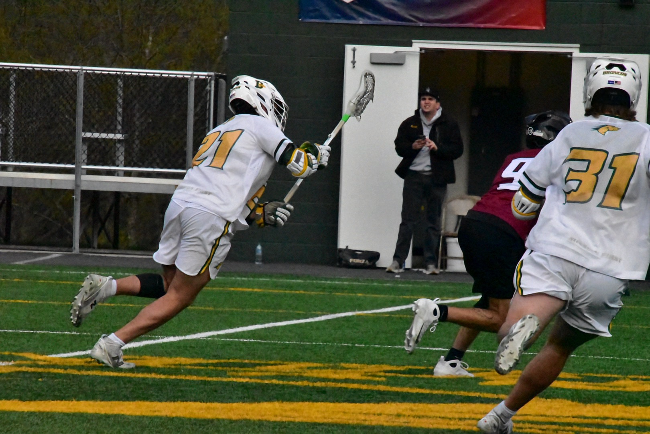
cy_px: 217
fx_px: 8124
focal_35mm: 450
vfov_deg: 3.1
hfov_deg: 4.6
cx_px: 325
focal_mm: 300
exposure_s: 1/1250
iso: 18000
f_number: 22
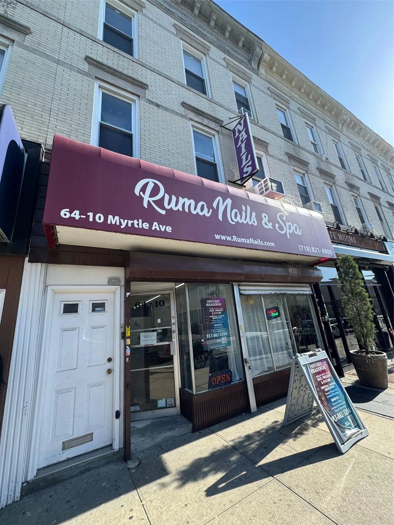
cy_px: 262
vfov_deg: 102.1
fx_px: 212
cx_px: 197
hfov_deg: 85.7
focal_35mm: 14
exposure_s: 1/548
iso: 40
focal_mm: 2.22
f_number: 2.2
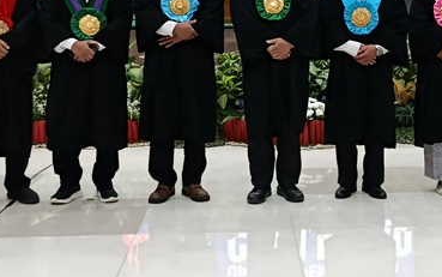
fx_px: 856
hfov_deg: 28.7
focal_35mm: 71
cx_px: 308
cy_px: 60
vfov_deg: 18.2
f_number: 1.7
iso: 713
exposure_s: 1/50
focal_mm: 5.24
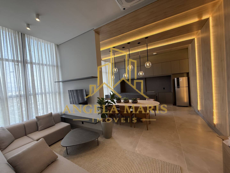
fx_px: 93
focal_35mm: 14
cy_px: 86
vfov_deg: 85.7
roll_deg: +5.4
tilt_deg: -3.0
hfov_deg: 102.1
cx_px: 115
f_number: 2.2
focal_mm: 2.22
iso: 200
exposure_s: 1/120
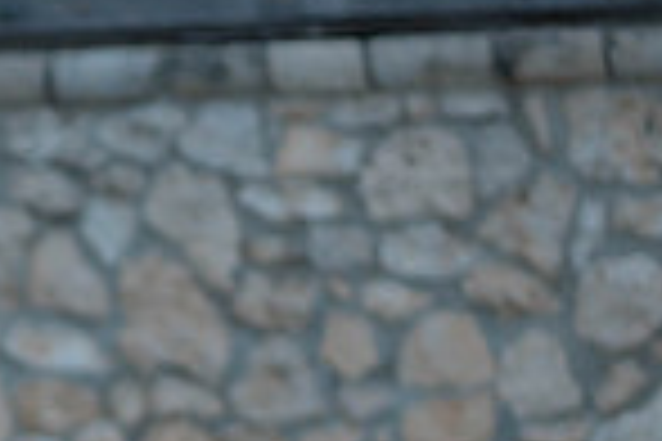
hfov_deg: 6.0
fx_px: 6160
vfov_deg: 4.1
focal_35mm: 335
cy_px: 587
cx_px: -513
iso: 125
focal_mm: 85
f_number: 1.8
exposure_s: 1/2000
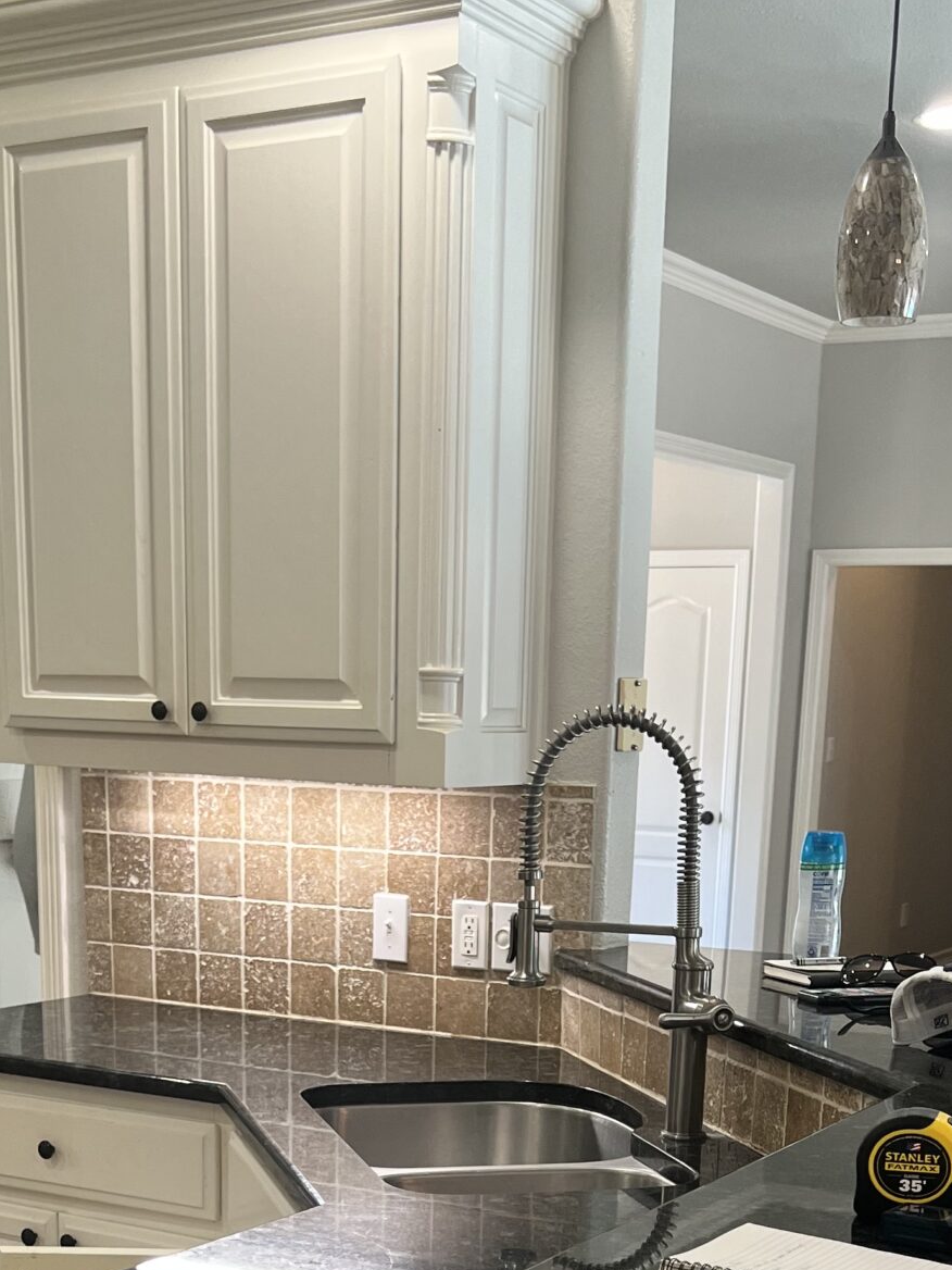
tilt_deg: -14.4
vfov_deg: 31.3
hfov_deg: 25.7
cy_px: 1268
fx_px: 2090
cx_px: 451
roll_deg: -0.6
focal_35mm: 57
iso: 100
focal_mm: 5.7
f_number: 1.5
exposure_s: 1/120
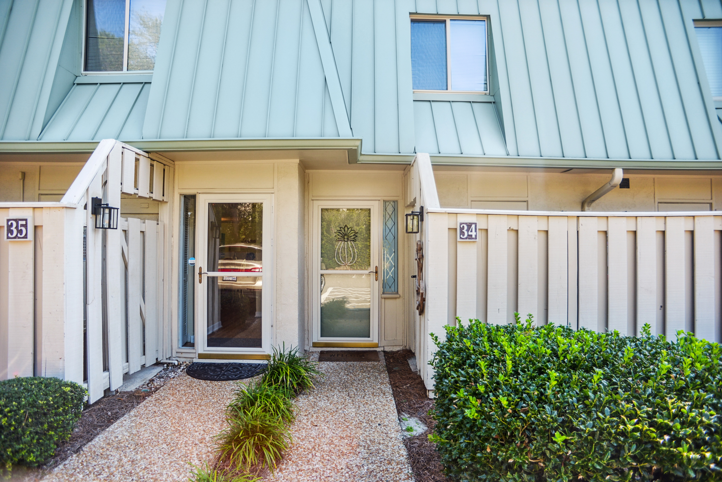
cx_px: 361
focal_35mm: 20
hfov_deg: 84.0
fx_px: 401
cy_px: 241
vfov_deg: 62.0
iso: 400
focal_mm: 20
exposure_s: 1/800
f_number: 4
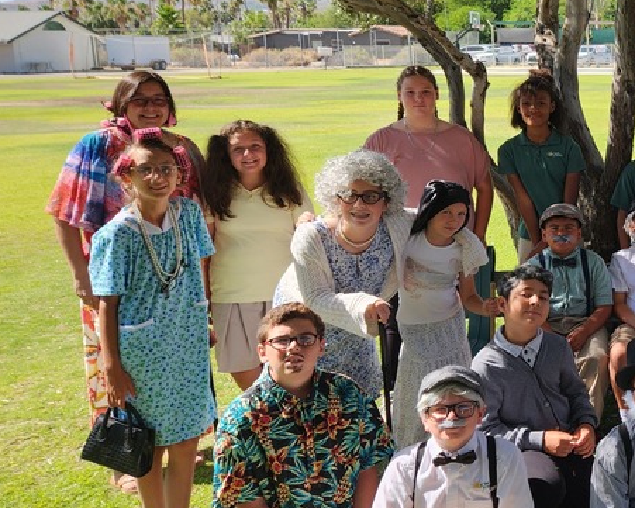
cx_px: 717
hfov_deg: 31.9
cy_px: 204
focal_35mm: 51
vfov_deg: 29.6
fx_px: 959
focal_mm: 5.4
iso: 20
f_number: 1.8
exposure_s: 1/734
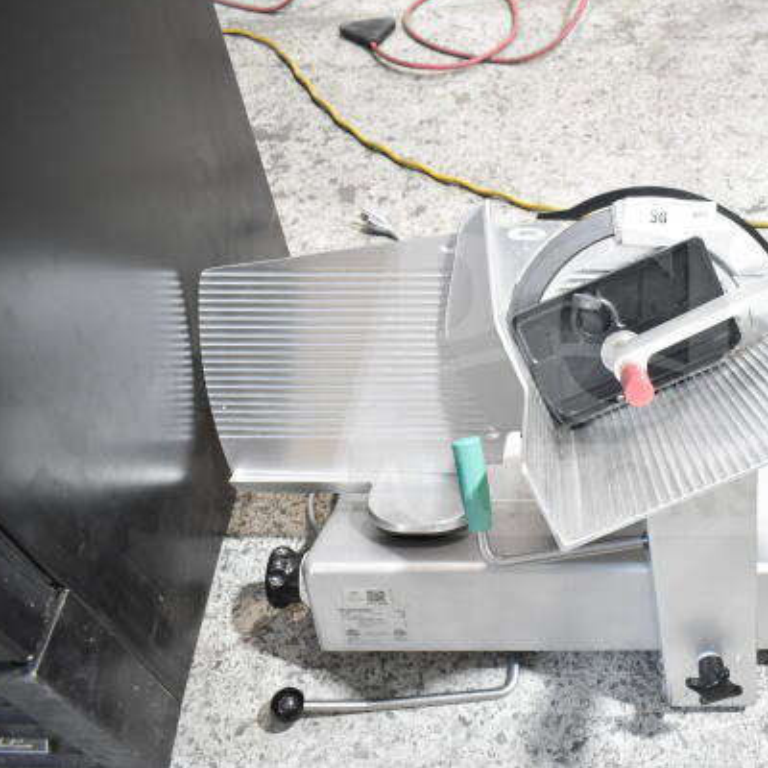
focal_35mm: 35
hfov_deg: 45.8
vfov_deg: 47.2
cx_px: 563
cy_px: 383
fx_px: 879
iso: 1600
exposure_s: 1/80
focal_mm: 18
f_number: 4.5
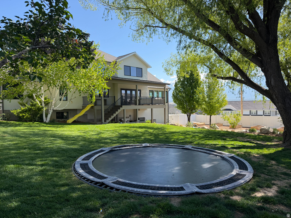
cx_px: 146
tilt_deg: -2.0
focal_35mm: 24
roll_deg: +0.6
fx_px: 202
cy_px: 109
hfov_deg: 71.6
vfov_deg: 56.8
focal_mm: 6.76
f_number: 1.78
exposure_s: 1/2169
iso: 100
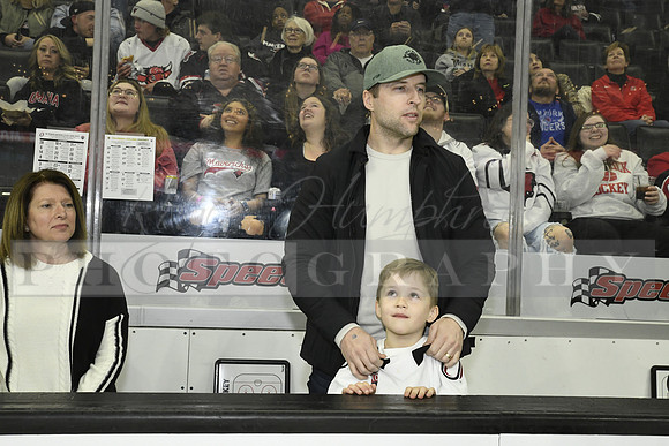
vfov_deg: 28.1
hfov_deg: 41.1
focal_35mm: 48
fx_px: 892
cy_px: 223
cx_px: 334
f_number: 13
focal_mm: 48
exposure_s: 1/250
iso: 6400
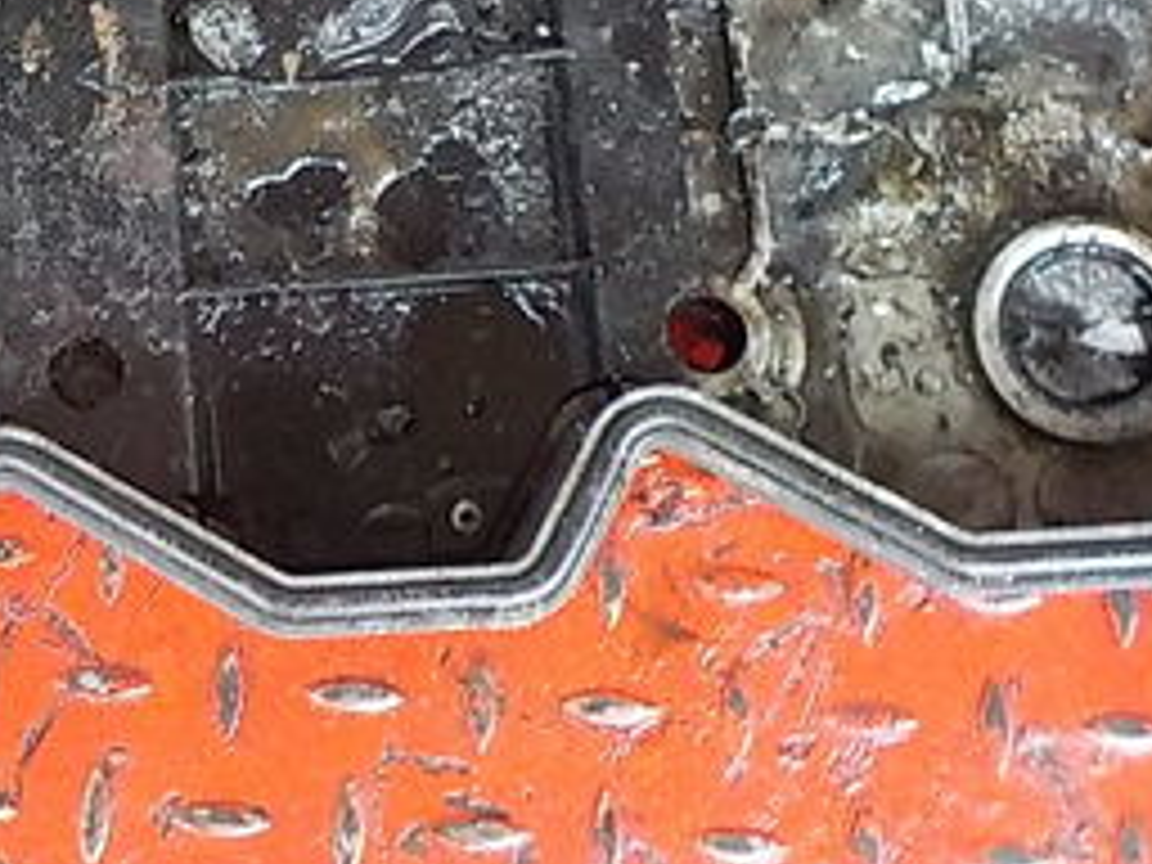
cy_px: 72
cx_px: 22
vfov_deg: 19.3
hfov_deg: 24.9
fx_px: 2496
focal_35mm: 75
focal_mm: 4.1
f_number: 3.3
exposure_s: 1/50
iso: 800
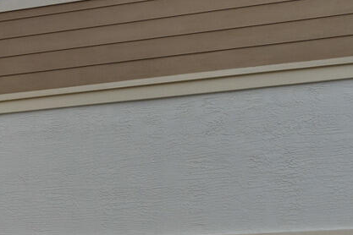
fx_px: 824
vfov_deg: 15.0
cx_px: -596
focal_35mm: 84
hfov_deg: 13.2
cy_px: 359
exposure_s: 1/200
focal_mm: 14
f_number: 9
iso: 250
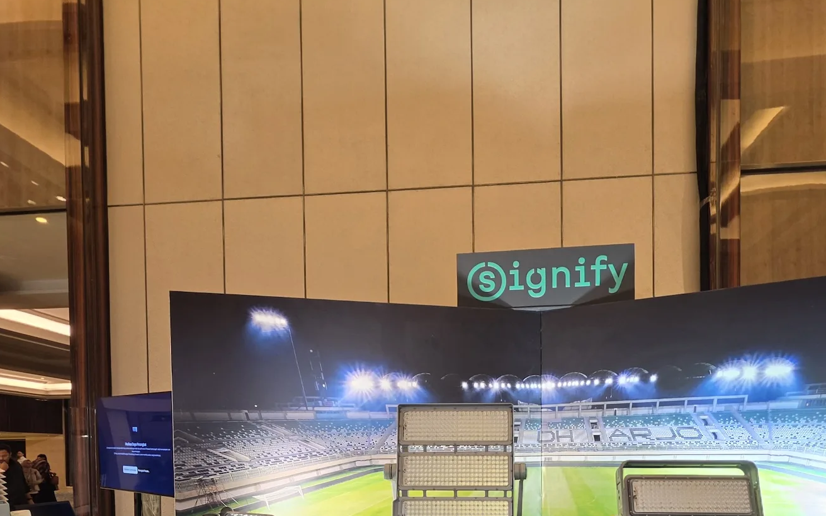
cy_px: 468
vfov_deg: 50.6
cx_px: 470
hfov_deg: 81.8
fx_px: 473
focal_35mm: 21
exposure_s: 1/50
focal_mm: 2.2
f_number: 1.9
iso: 160
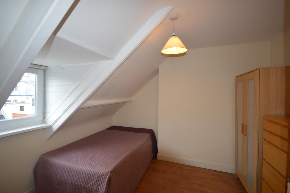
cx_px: 145
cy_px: 96
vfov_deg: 77.2
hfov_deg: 100.4
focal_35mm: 15
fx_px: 121
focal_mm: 10
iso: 400
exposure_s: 1/60
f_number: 4
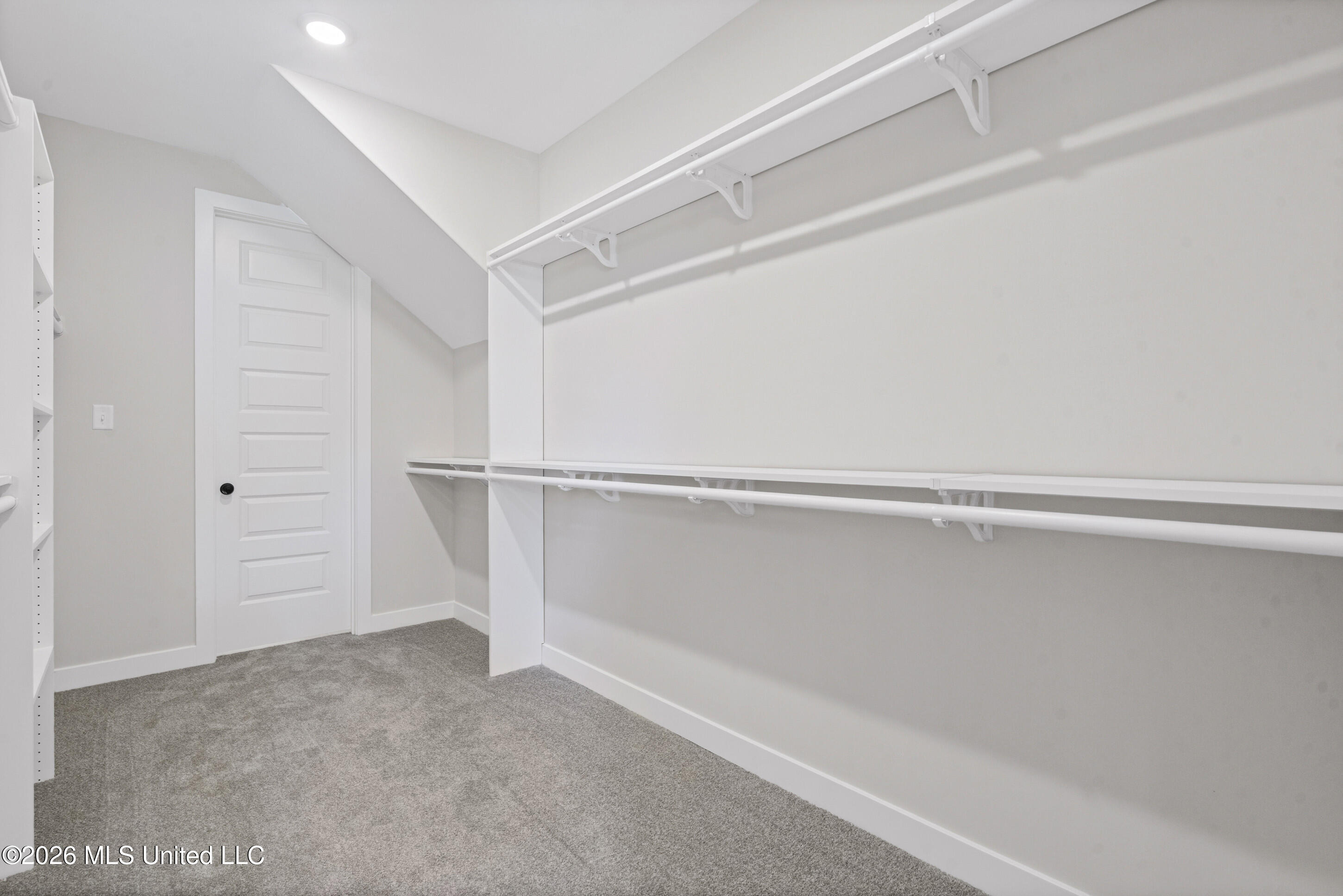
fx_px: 597
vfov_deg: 73.8
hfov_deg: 96.7
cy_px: 448
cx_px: 672
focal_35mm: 16
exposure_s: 1/4
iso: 800
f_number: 9.5
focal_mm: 16
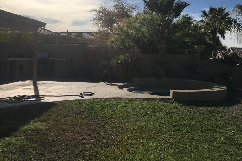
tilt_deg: -0.5
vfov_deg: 36.7
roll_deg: -1.0
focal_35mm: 36
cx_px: 139
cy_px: 63
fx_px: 242
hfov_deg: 52.9
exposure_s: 1/4049
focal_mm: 4.15
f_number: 2.2
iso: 25
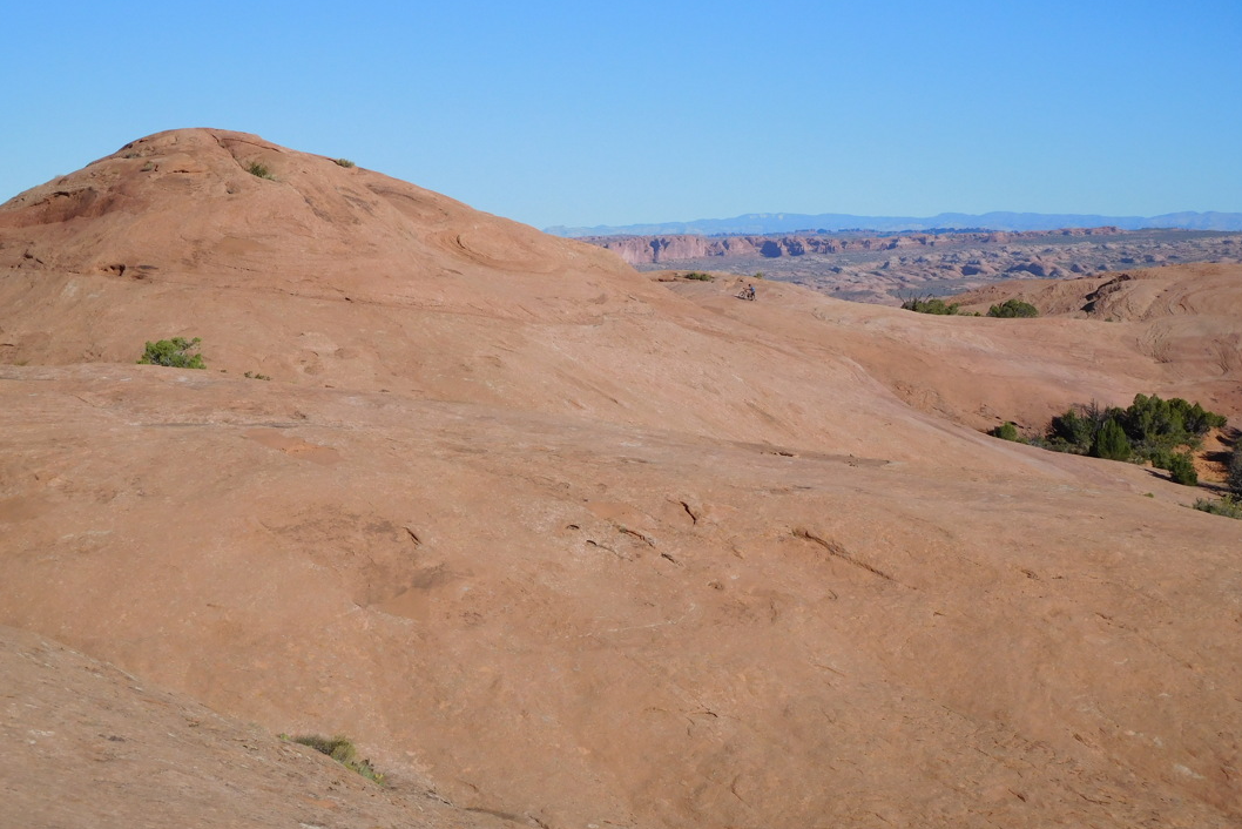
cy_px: 372
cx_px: 625
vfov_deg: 20.9
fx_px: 2243
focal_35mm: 65
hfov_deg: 31.0
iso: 125
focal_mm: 11.1
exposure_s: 1/400
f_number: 8.8
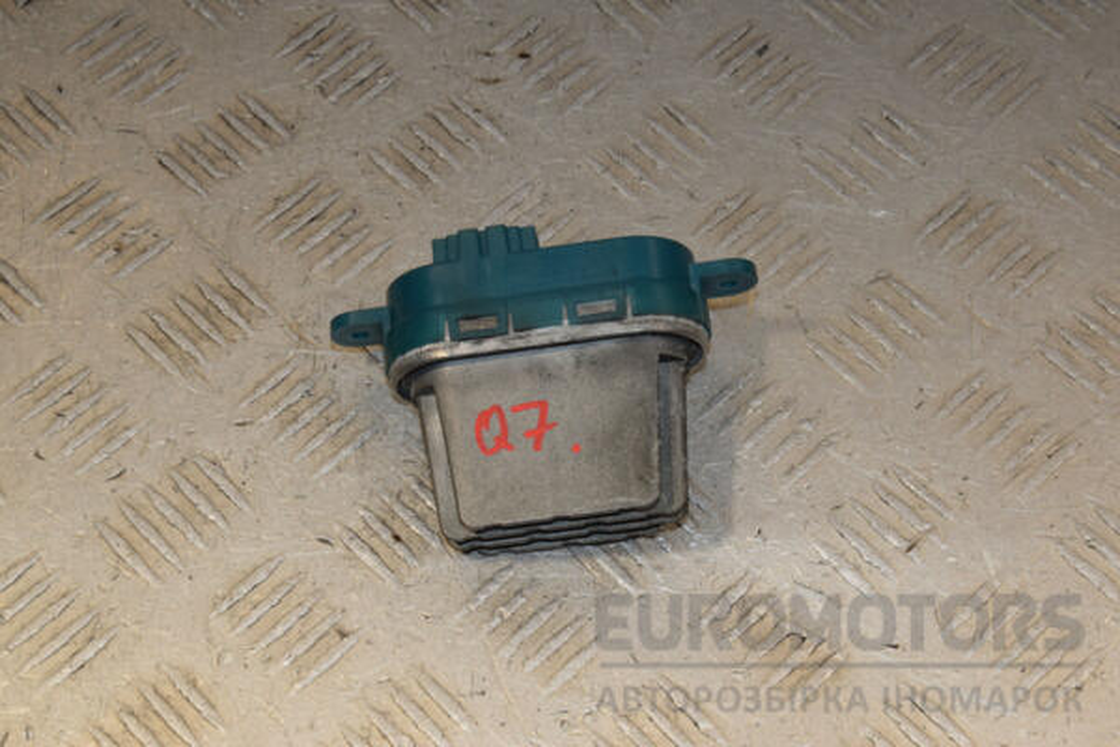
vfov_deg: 18.2
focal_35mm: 75
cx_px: 560
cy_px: 374
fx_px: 2333
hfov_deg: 27.0
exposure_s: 1/200
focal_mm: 50
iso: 800
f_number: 10
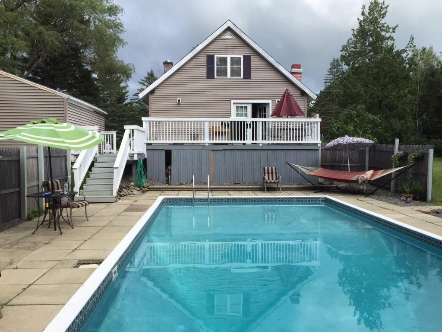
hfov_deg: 61.7
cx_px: 221
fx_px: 370
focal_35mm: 29
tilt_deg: -2.5
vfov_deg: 48.2
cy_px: 166
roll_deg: -1.0
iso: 32
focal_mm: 4.15
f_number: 2.2
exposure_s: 1/1068
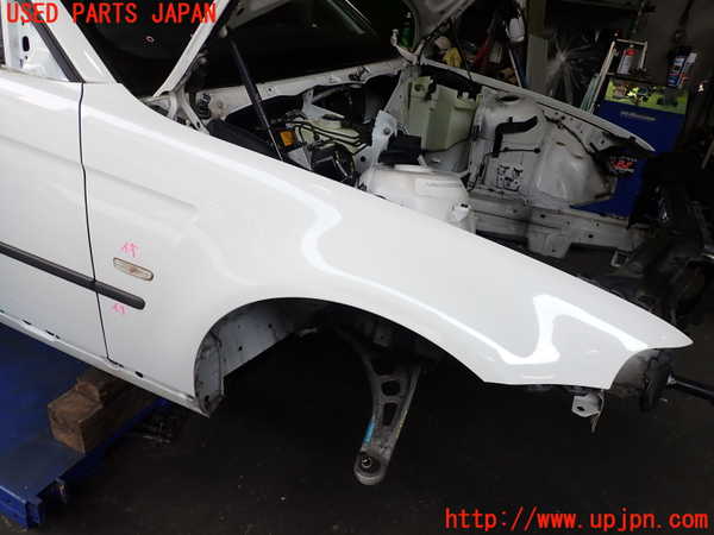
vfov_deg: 54.9
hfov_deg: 69.4
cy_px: 268
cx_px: 357
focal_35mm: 25
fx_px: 516
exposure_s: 1/160
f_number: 2.8
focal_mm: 4.5
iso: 100
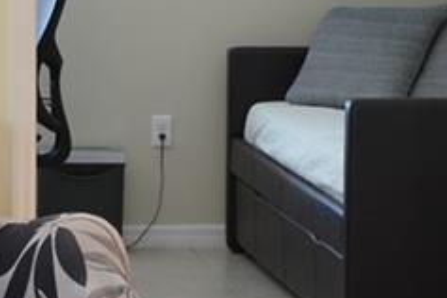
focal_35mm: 182
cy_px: -63
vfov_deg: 7.5
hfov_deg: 11.1
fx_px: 2260
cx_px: -60
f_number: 3.5
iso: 100
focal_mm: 18
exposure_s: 1/6
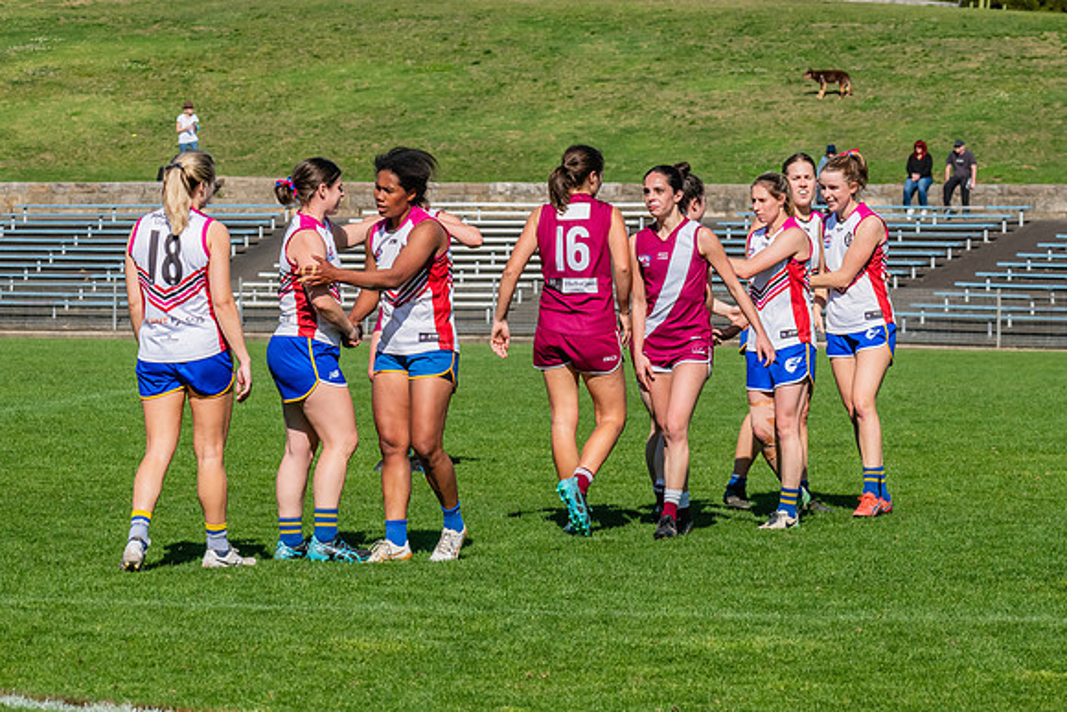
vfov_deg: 6.2
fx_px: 6551
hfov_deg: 9.3
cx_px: 566
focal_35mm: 221
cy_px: 297
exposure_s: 1/1250
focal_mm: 170
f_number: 13
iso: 800
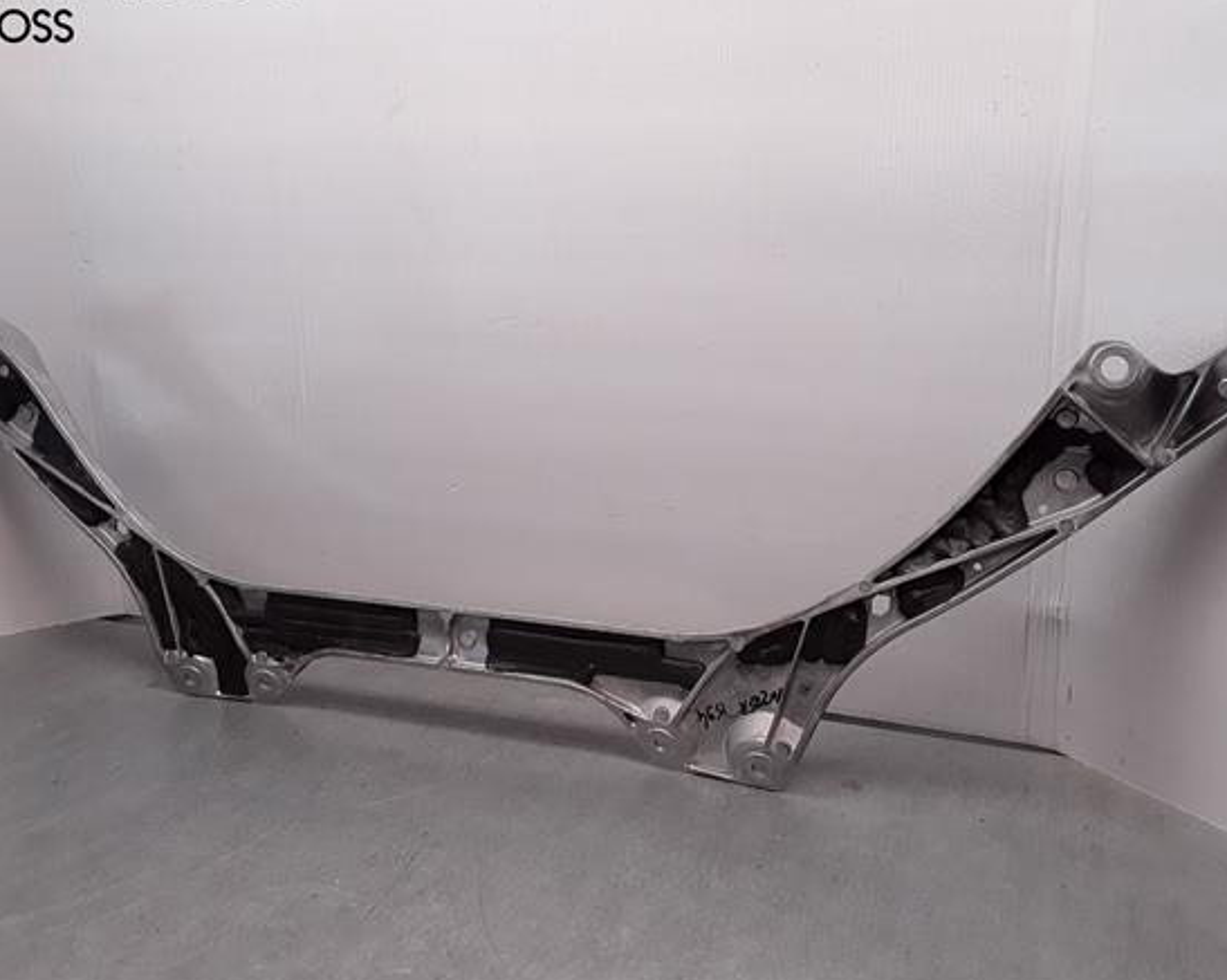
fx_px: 1161
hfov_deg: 55.7
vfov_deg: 45.7
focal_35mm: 32
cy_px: 457
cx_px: 608
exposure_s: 1/103
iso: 40
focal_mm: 2.91
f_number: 1.9
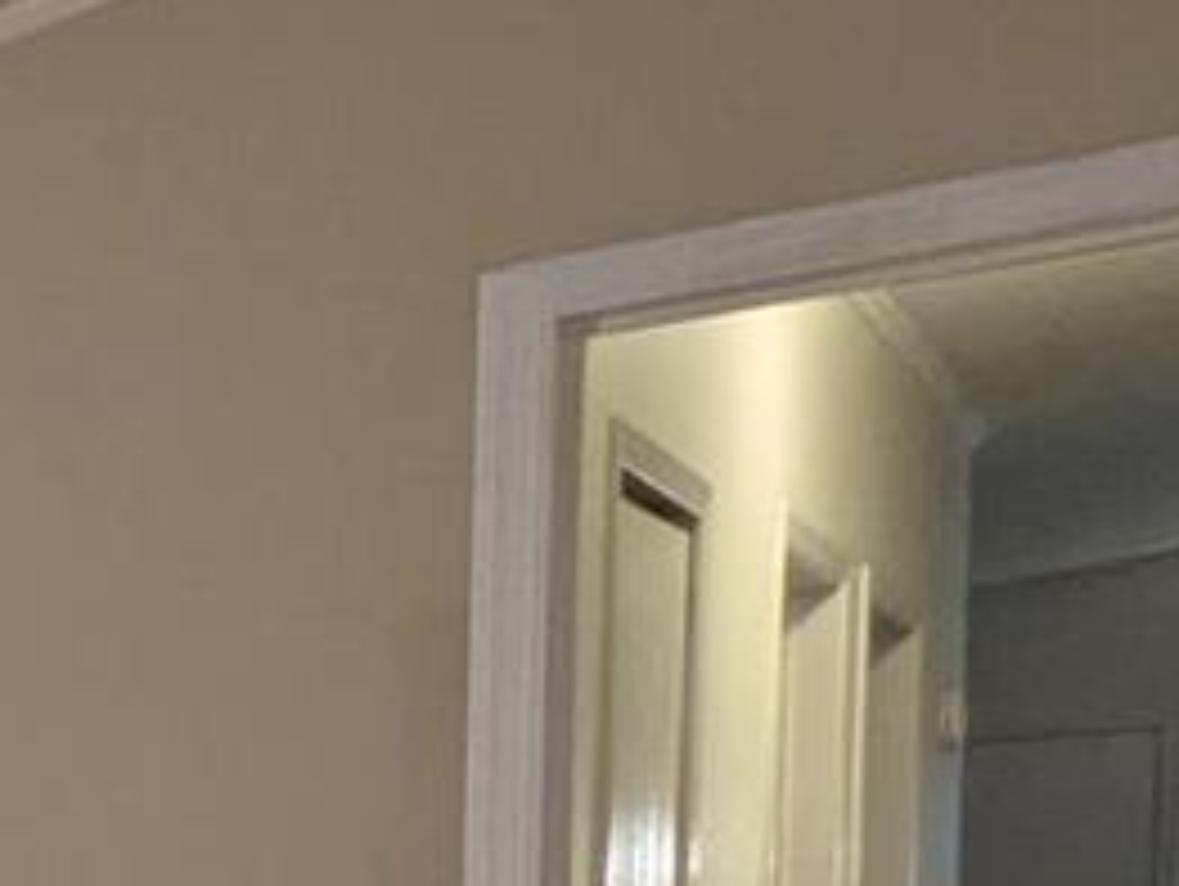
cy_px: 1196
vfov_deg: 17.8
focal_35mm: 77
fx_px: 2625
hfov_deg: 14.4
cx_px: -1764
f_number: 2.2
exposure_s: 1/40
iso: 234
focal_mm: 1.83
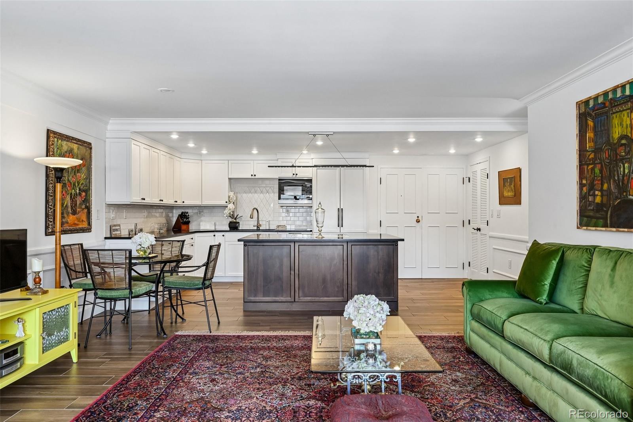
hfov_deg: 71.5
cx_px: 316
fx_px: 439
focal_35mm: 25
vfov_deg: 51.3
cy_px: 211
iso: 400
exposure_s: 1/30
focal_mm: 25
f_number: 10
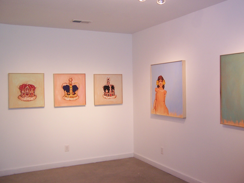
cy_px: 84
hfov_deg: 51.3
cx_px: 119
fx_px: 254
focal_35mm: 36
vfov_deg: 39.6
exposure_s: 1/60
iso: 140
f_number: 2.8
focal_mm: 5.5
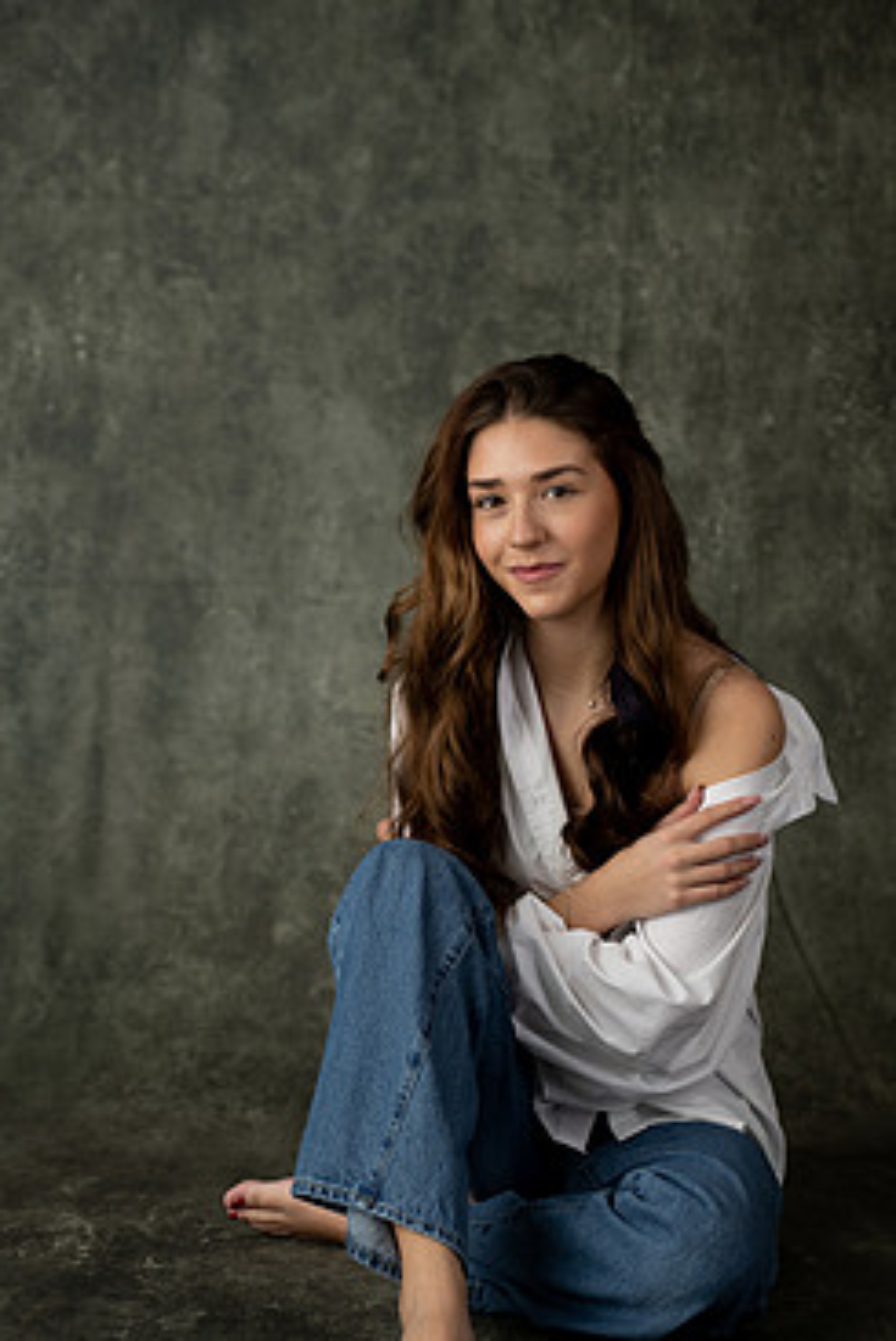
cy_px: 734
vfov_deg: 22.1
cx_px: 541
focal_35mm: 92
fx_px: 3431
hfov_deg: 14.9
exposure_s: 1/160
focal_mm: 75
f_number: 2.8
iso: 100
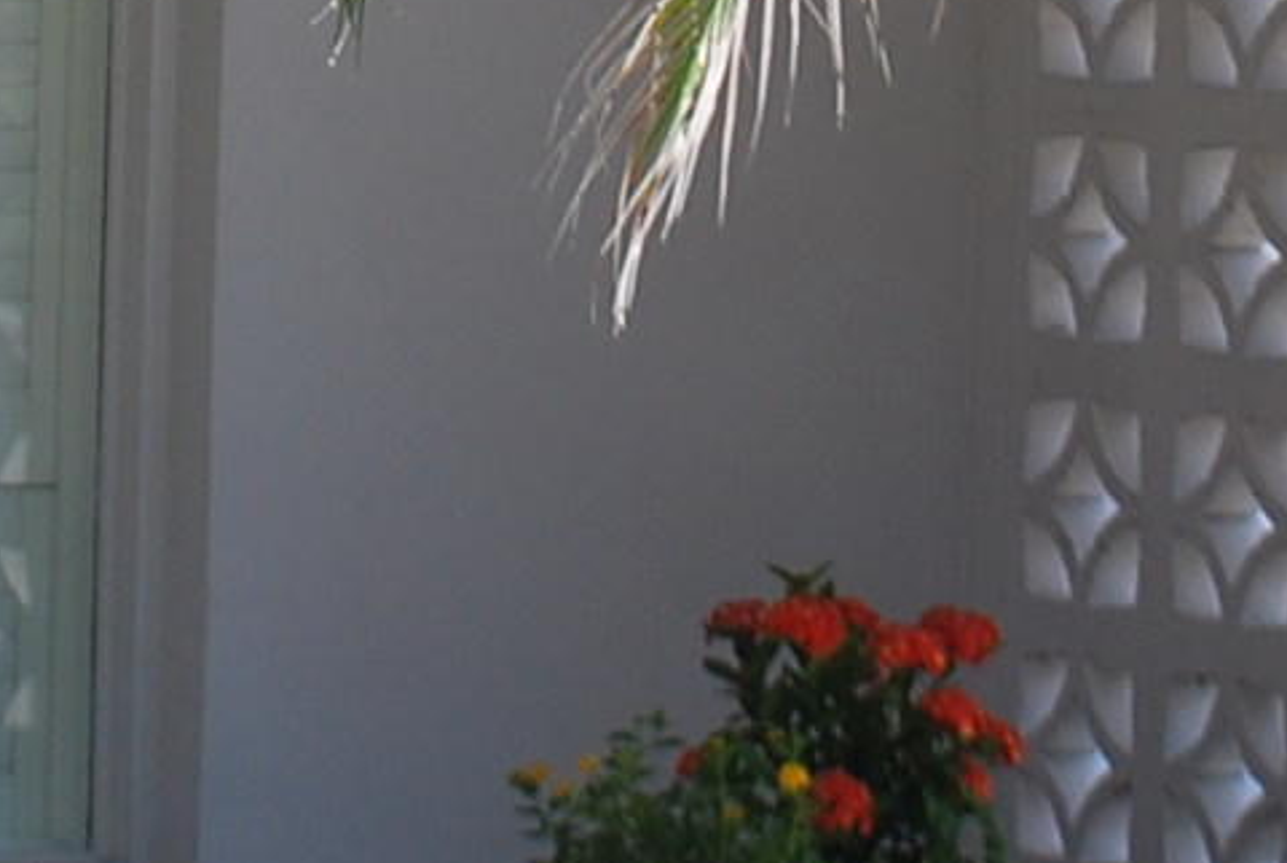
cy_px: -480
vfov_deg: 4.0
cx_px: -601
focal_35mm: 344
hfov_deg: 5.9
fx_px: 12321
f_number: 7.1
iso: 100
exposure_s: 1/200
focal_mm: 38
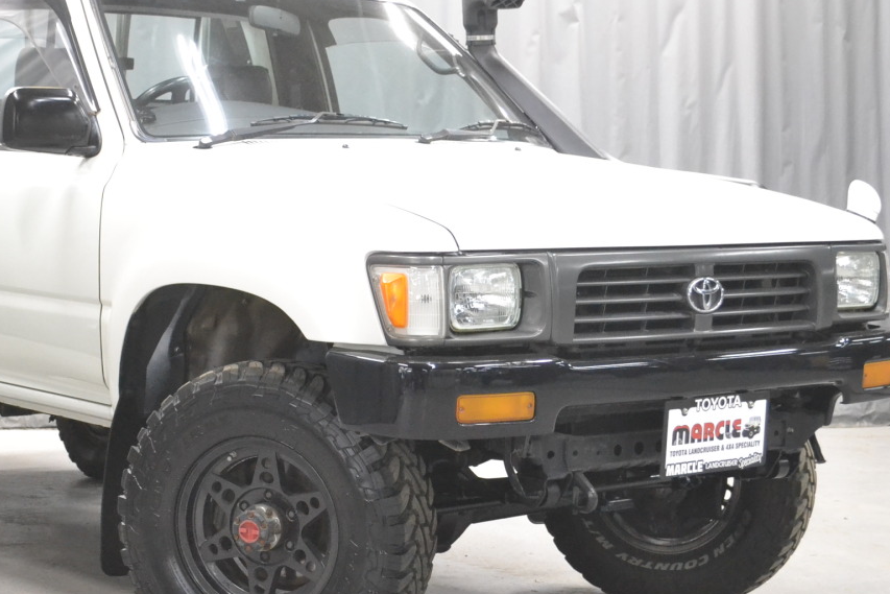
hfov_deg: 24.8
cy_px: 310
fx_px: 2003
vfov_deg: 16.9
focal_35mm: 81
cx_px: 255
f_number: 5
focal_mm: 36
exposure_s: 1/40
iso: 3200
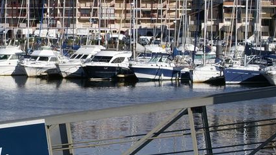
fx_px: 1346
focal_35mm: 184
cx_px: -12
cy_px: 12
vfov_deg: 6.6
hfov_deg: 11.6
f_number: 13
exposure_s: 1/320
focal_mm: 50
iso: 100
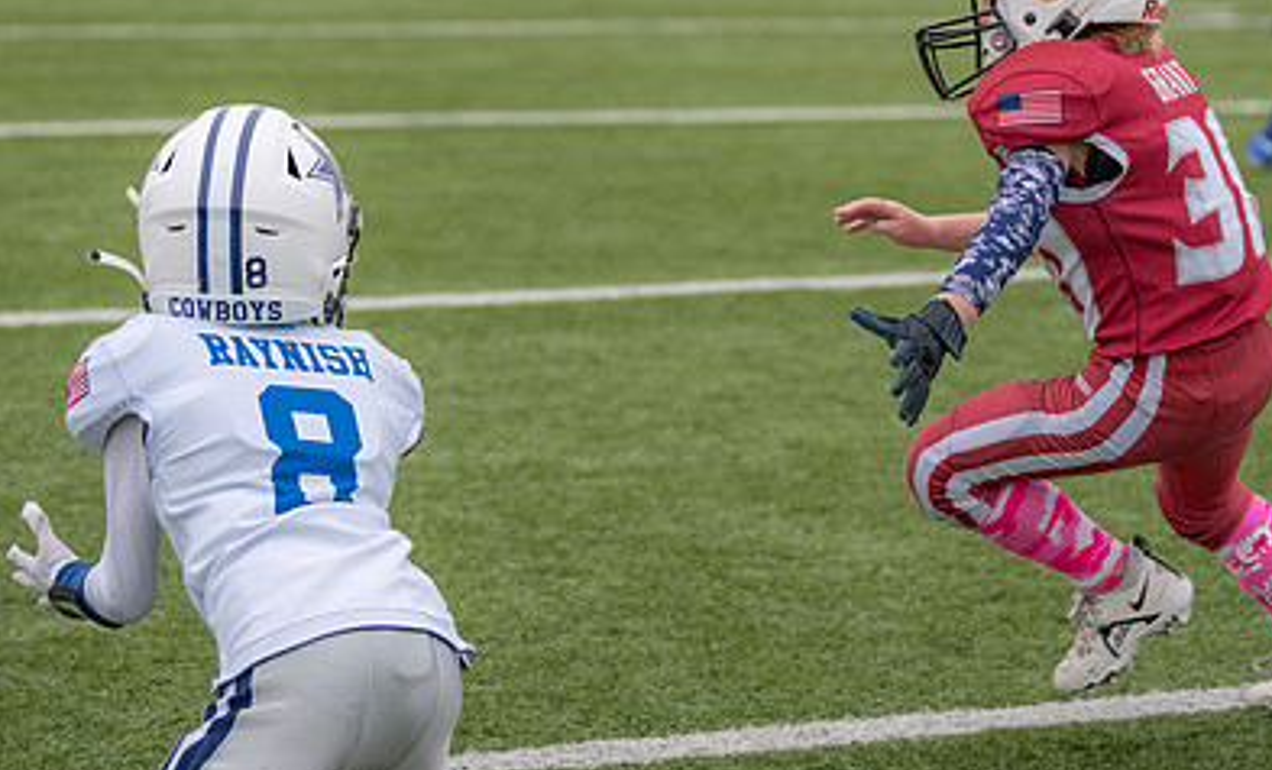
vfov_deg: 8.6
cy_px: 126
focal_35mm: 149
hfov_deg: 14.2
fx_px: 5121
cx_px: 540
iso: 200
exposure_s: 1/1250
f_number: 2.8
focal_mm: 84
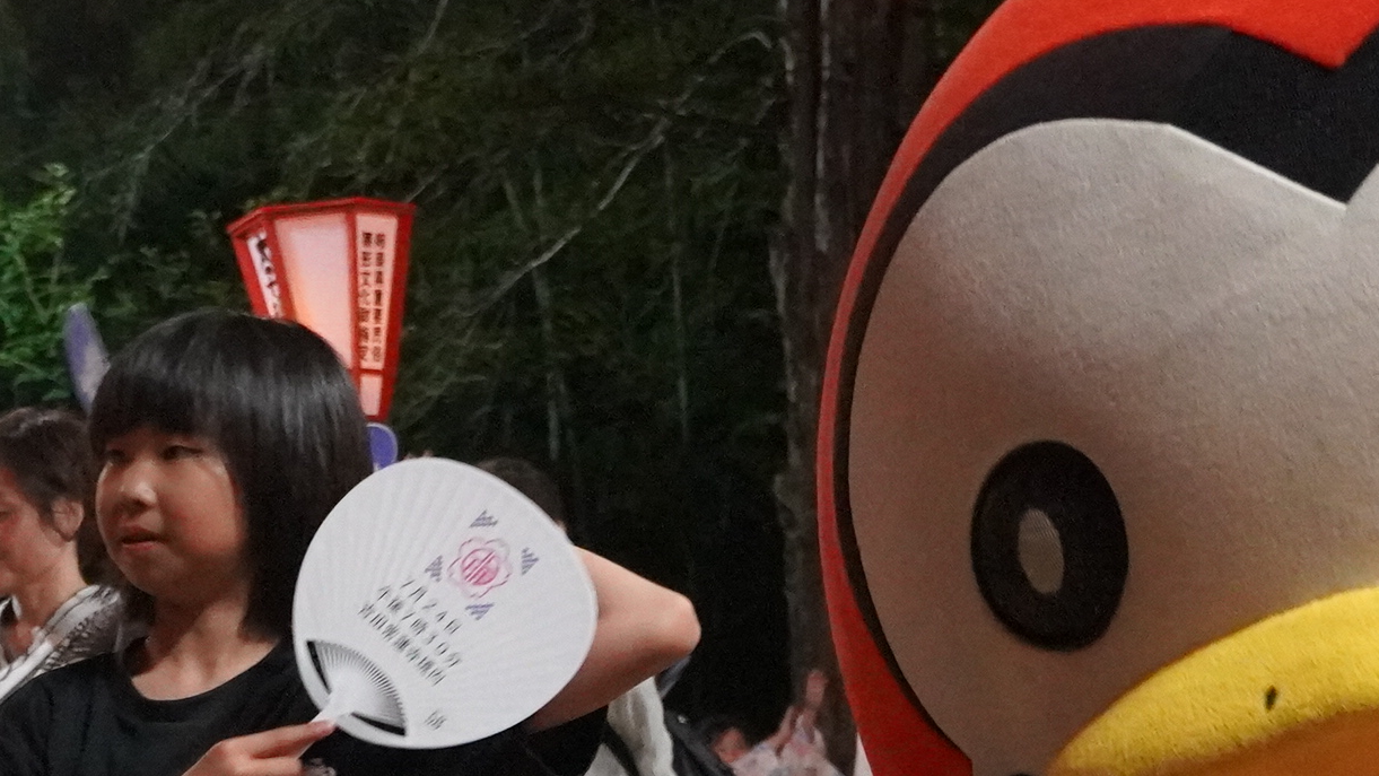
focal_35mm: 142
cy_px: 796
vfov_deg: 8.5
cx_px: 364
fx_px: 5193
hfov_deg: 15.1
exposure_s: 1/60
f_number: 4
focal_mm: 26
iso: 6400
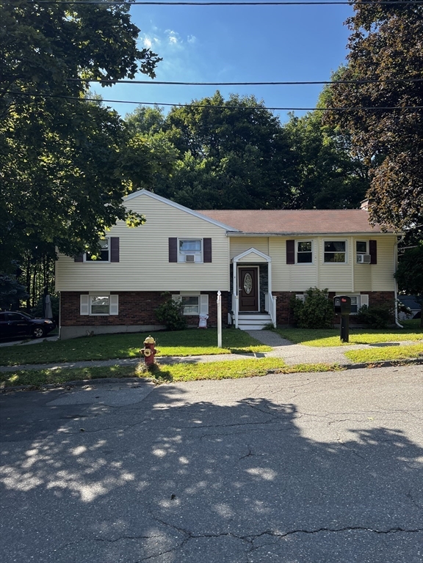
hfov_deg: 53.1
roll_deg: +0.3
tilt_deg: +1.9
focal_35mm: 26
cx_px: 212
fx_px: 424
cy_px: 282
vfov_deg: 67.3
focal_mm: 5.7
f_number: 1.5
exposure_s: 1/1183
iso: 50
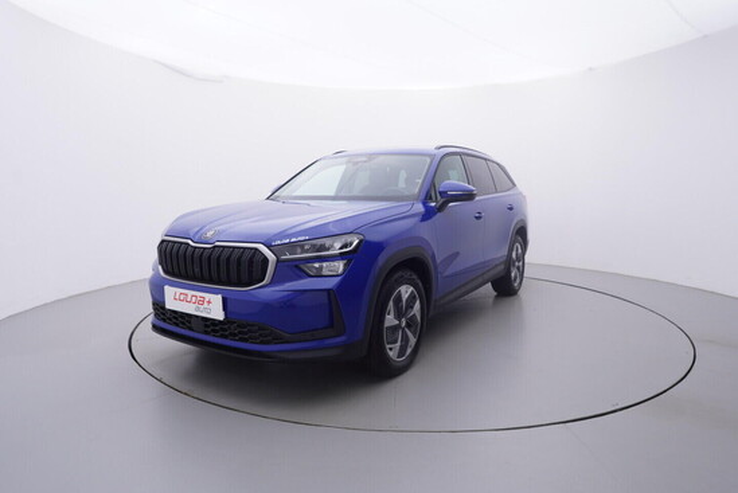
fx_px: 462
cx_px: 369
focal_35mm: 22
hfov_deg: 77.3
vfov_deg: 56.2
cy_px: 246
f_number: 5
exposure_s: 1/80
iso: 200
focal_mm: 15
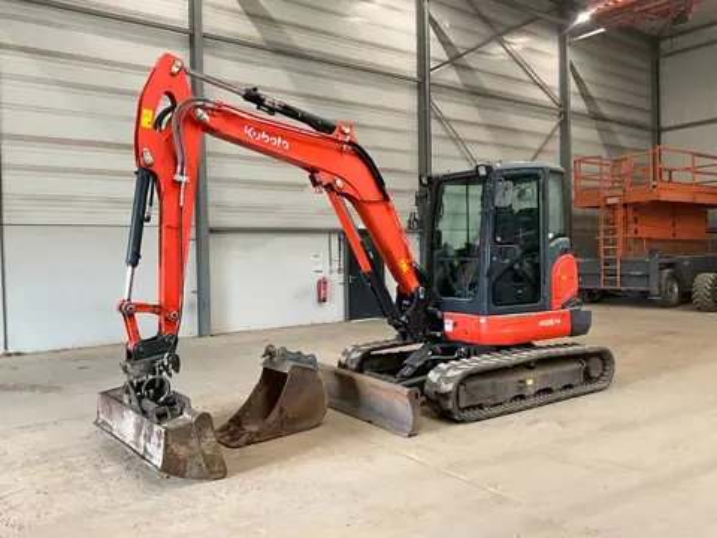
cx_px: 358
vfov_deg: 48.2
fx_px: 601
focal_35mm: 29
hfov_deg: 61.7
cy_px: 269
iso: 80
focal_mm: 3
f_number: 1.8
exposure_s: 1/60
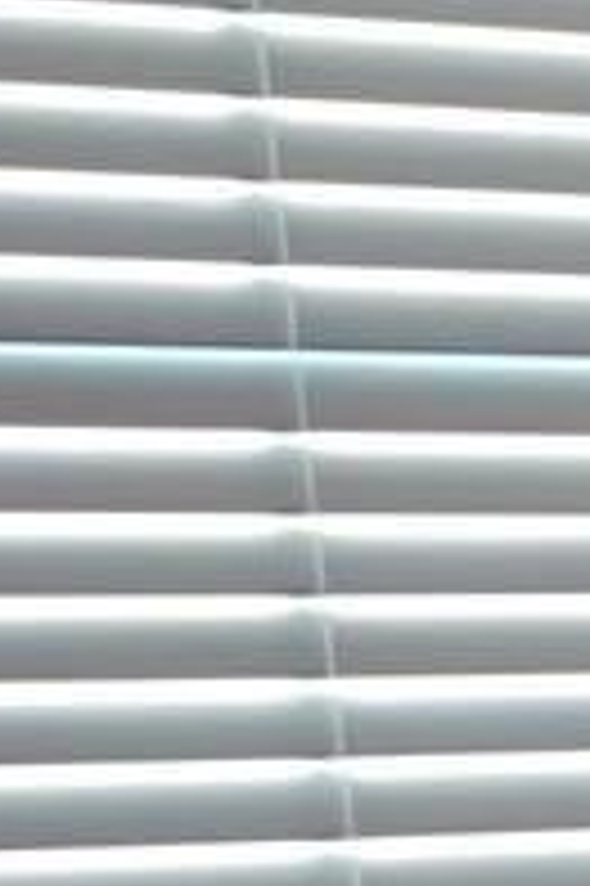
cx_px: 3459
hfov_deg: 4.1
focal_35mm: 277
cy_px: 2028
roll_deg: +0.4
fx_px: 6821
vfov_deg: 7.1
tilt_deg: -11.0
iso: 125
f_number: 1.6
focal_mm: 5.1
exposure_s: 1/120
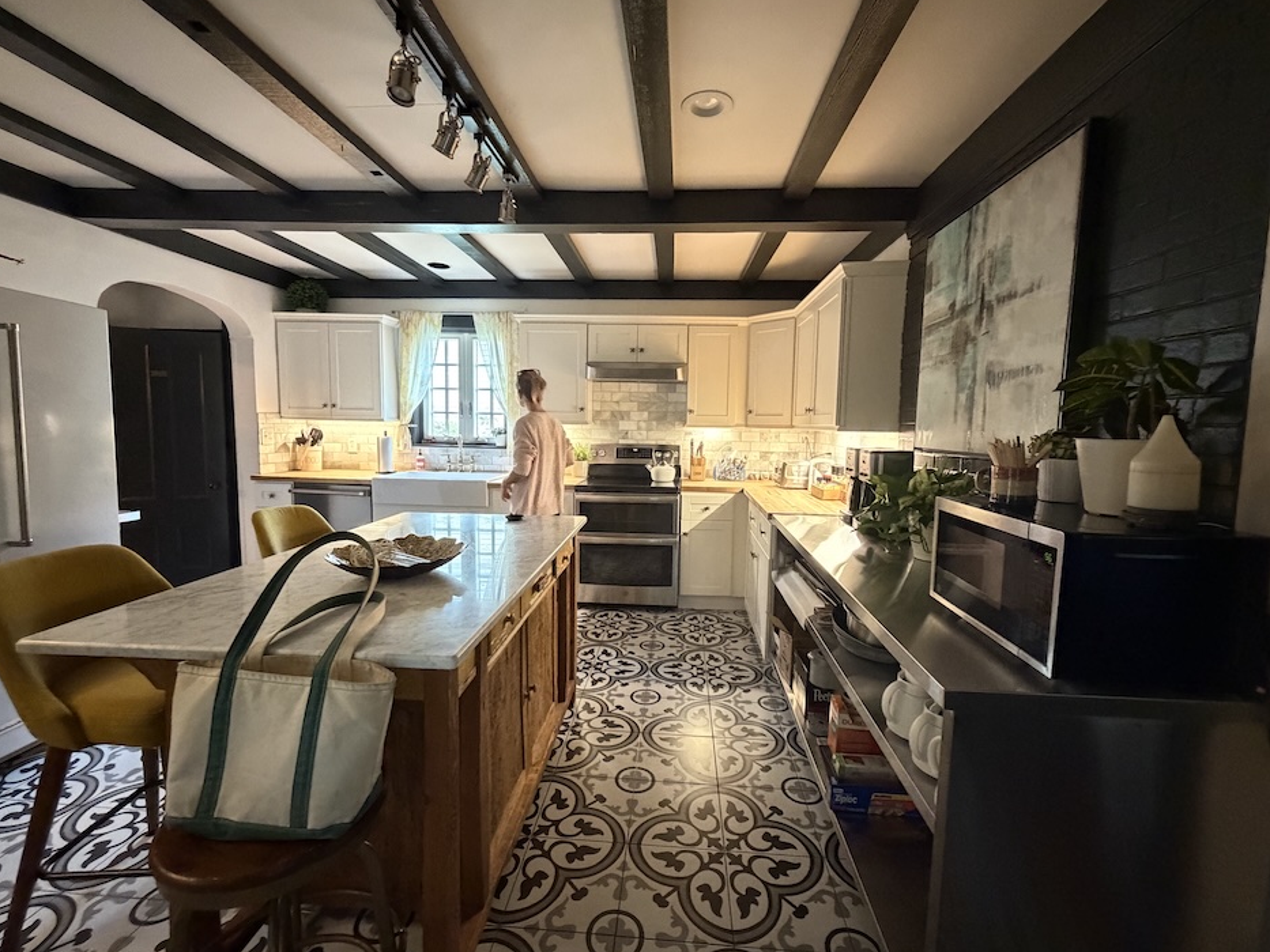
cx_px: 645
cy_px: 473
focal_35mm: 15
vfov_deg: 81.8
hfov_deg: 98.2
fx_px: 550
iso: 1000
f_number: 2.2
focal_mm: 2.22
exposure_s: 1/60
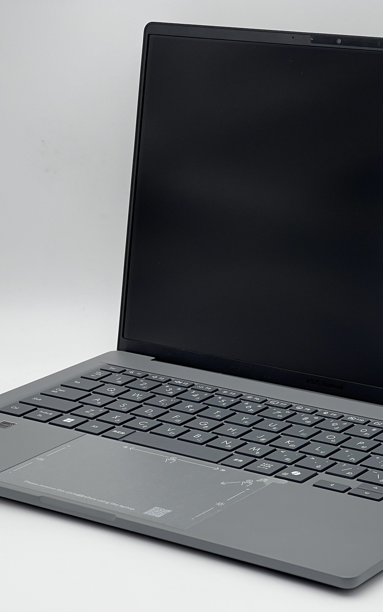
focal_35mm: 109
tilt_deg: -14.3
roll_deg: +1.5
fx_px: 1820
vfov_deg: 19.1
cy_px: 306
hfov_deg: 12.0
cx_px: 249
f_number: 2.8
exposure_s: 1/119
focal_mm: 9
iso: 32
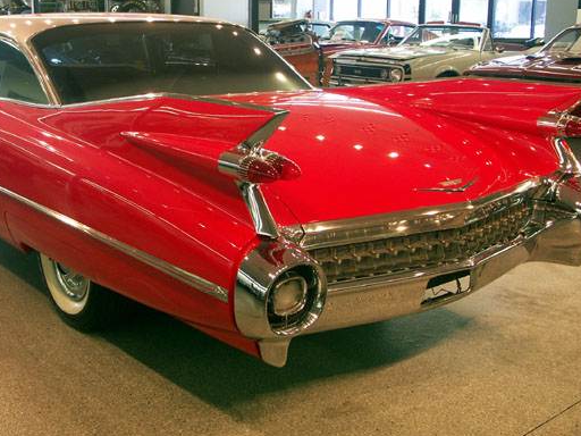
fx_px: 739
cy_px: 203
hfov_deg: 42.8
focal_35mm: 44
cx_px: 234
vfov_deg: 32.9
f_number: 2.8
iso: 100
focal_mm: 8.48
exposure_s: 1/20
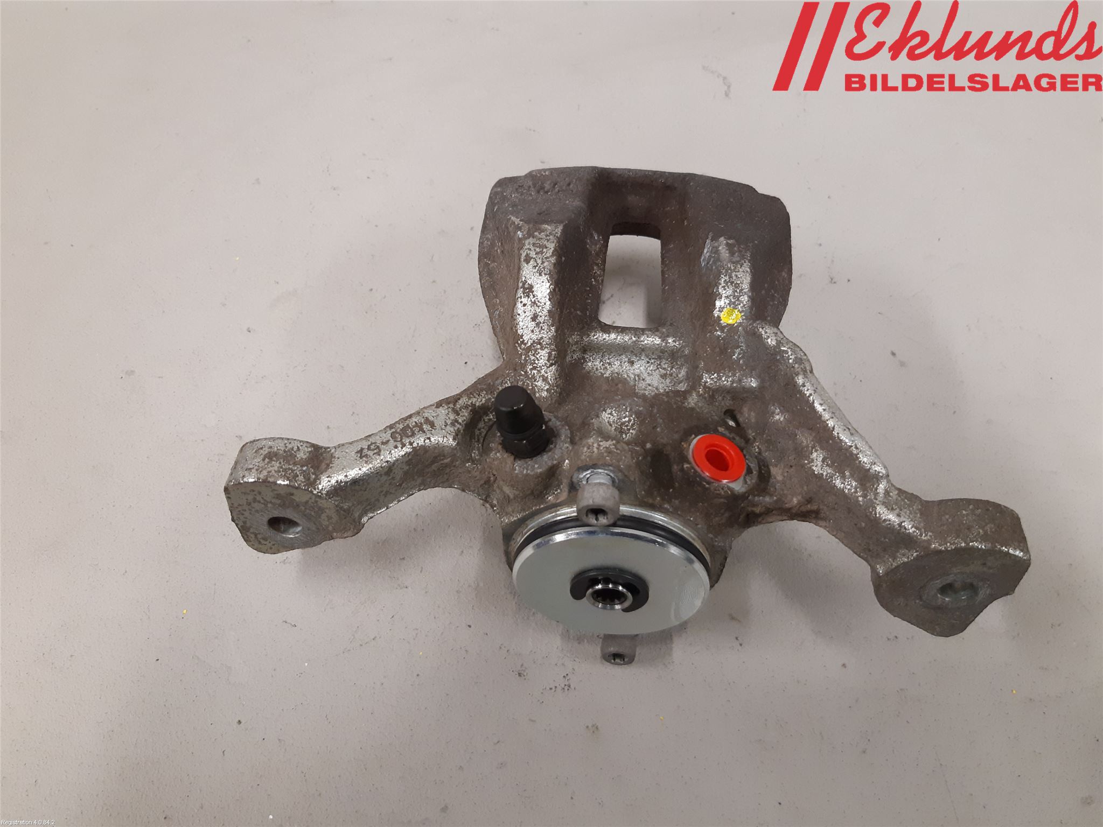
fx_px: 828
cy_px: 414
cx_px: 552
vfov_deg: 53.1
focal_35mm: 26
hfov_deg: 67.3
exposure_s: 1/60
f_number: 1.7
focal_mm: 3.93
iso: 200
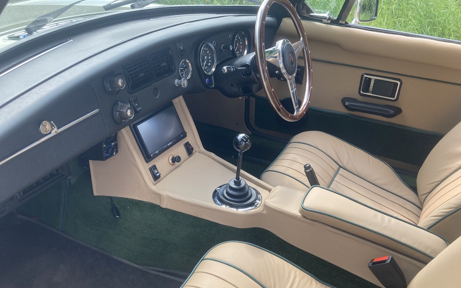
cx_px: 232
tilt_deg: -32.5
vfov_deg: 41.7
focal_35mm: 30
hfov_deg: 62.9
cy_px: 169
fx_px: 377
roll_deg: -5.9
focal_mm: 3.99
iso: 25
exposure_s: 1/122
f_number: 1.8
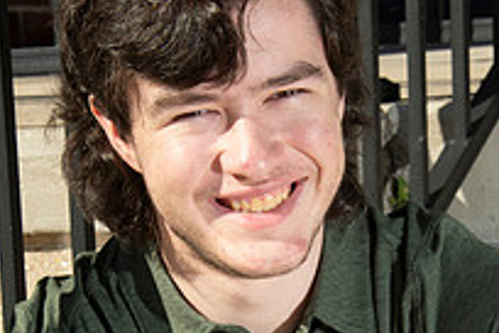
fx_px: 3063
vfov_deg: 6.2
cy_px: 411
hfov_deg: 9.3
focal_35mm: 221
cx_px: 281
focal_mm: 100
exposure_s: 1/160
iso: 400
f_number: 14
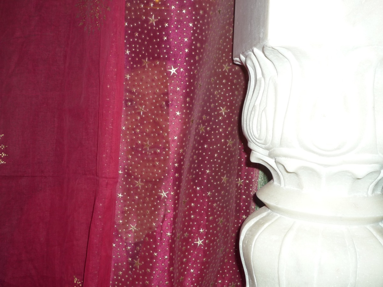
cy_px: 144
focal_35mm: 43
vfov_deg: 33.6
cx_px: 192
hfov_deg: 43.9
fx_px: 476
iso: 100
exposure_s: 1/30
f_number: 3.8
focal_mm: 6.3
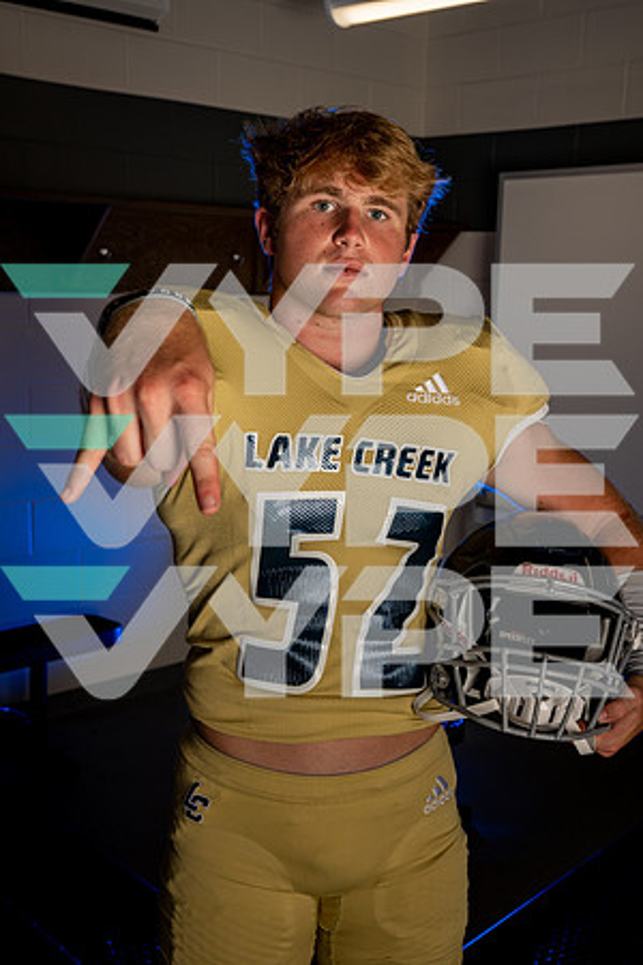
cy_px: 482
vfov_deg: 42.7
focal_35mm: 46
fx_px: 1232
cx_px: 322
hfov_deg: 29.2
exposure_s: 1/250
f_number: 8
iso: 64
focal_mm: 46
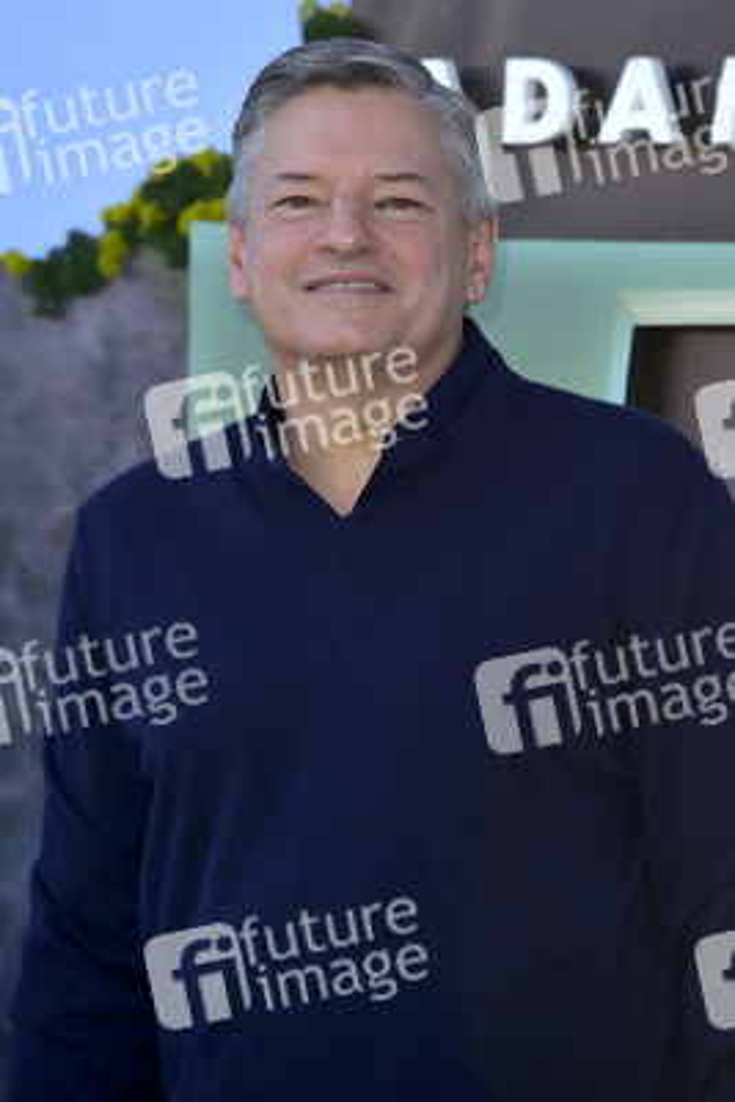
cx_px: 368
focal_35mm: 200
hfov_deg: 6.9
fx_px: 6119
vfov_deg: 10.3
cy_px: 551
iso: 125
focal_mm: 200
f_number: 7.1
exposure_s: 1/250
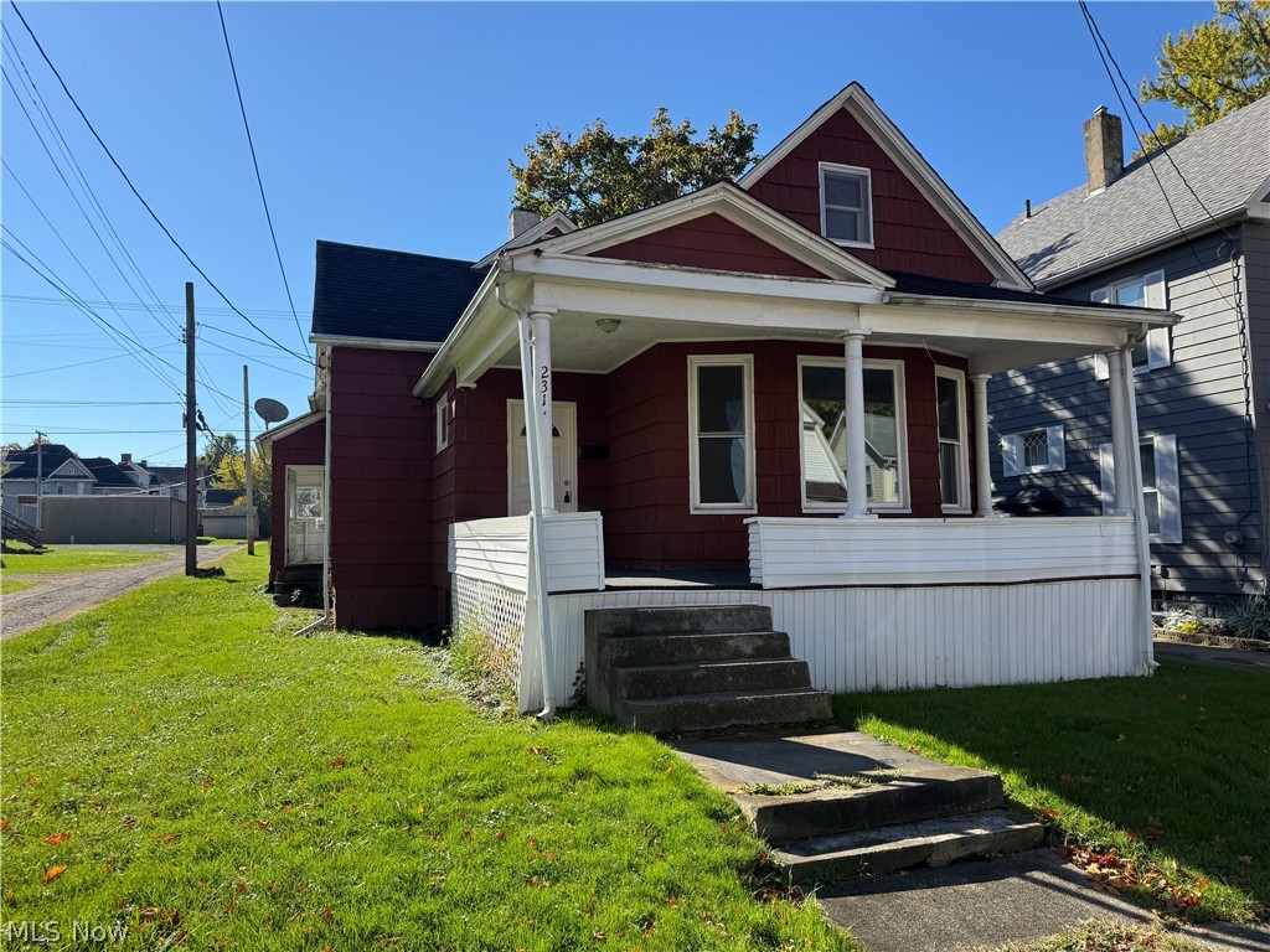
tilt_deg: +4.7
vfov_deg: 56.8
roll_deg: +0.9
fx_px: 881
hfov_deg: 71.6
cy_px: 476
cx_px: 635
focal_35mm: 24
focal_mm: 6.76
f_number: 1.78
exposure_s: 1/3096
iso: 80
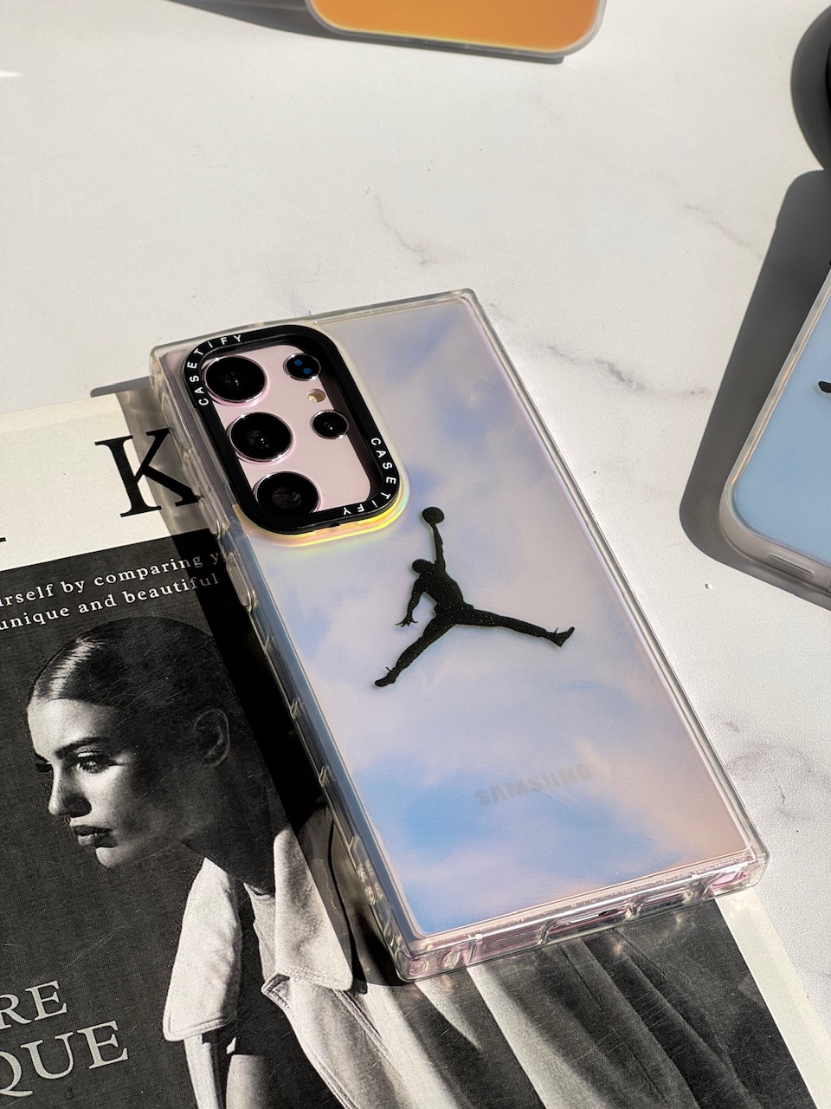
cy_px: 554
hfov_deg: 19.1
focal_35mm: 77
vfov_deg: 25.3
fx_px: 2465
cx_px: 416
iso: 25
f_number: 2.8
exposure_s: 1/727
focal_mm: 9
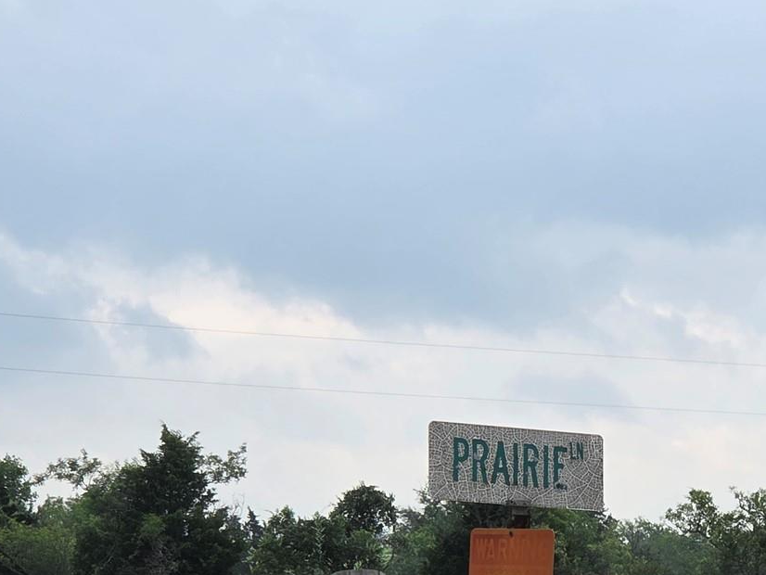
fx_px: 3785
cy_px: 548
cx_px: 612
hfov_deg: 11.5
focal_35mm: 171
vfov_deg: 8.6
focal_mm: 7
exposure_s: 1/661
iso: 25
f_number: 2.4
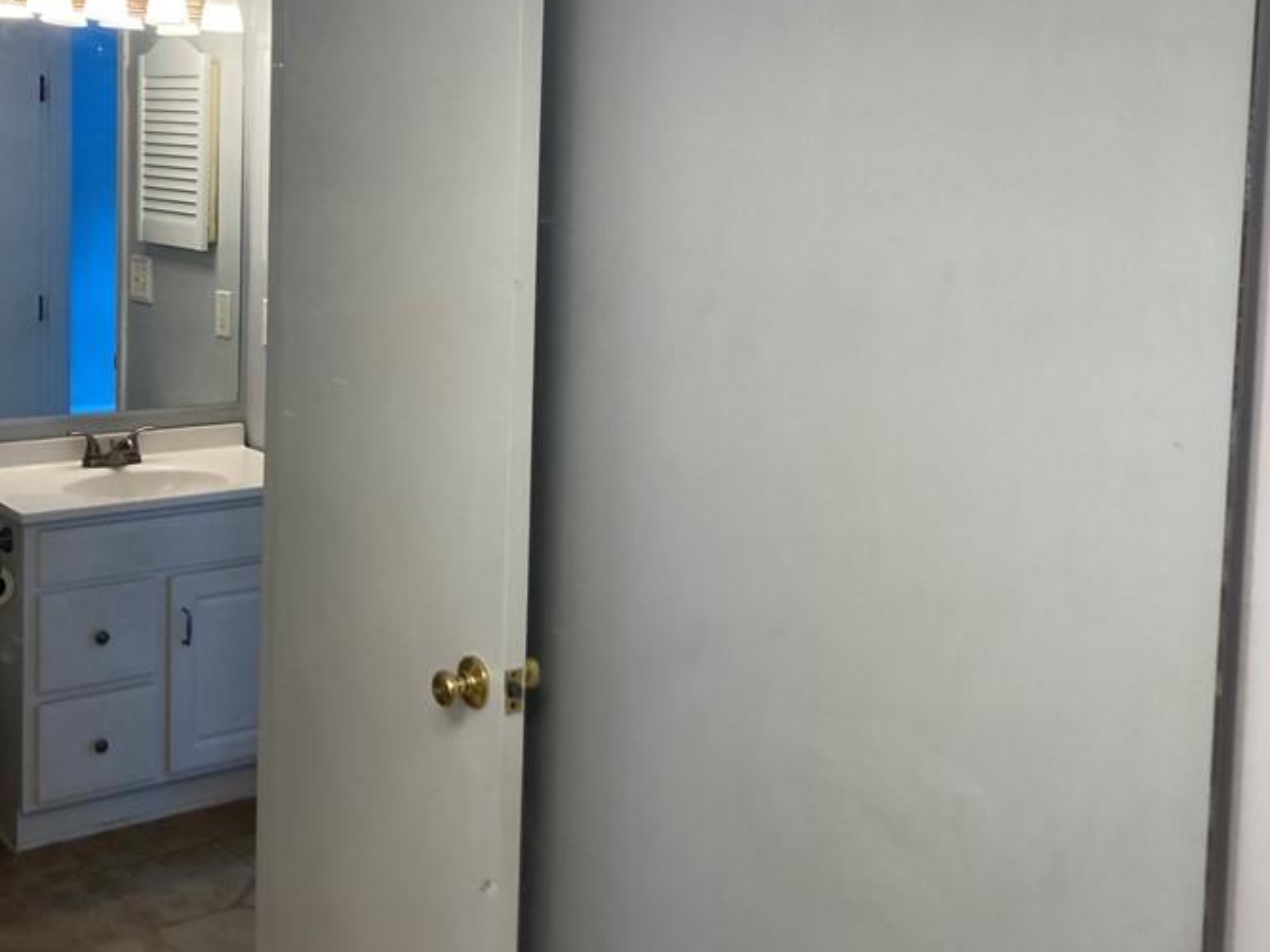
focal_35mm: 43
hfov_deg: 43.7
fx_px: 1577
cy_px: 284
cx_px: 545
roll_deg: -1.8
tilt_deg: -3.8
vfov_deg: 33.2
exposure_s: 1/120
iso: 64
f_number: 1.8
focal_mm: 3.99
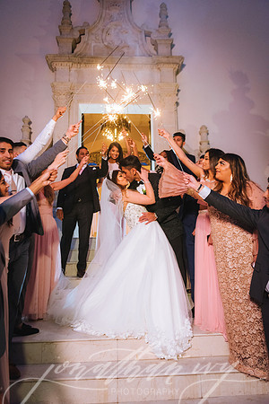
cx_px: 134
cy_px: 202
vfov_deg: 67.4
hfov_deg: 47.9
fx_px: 303
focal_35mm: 27
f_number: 2.8
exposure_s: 1/125
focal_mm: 27
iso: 1600
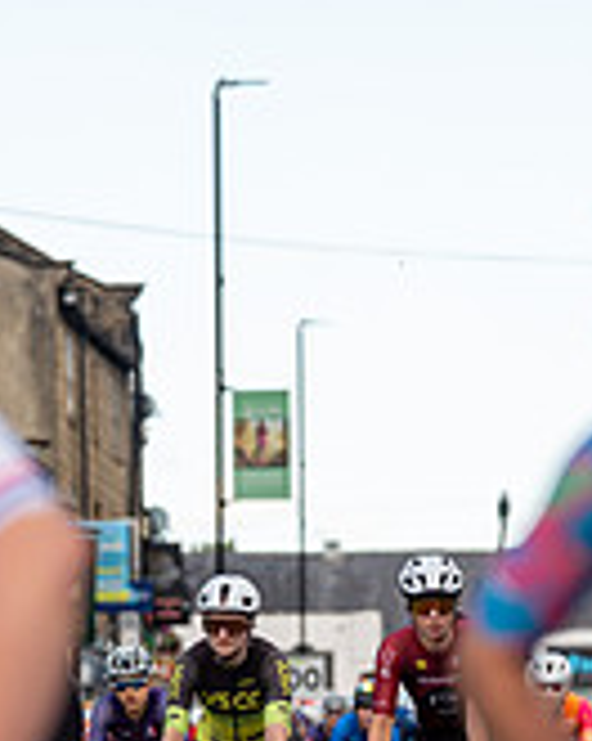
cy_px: 912
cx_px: 238
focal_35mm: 279
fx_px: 6110
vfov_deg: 6.9
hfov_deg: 5.5
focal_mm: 109
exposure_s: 1/1000
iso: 250
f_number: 3.2
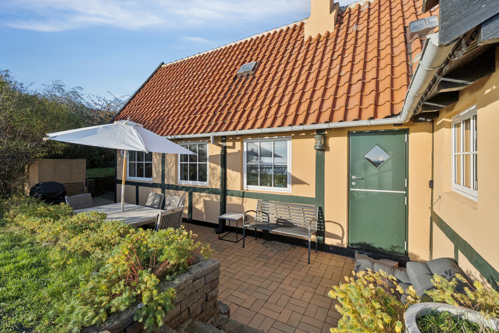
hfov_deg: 100.4
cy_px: 166
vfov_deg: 77.3
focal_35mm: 15
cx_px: 250
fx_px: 208
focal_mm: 10
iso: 200
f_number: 8
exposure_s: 1/640
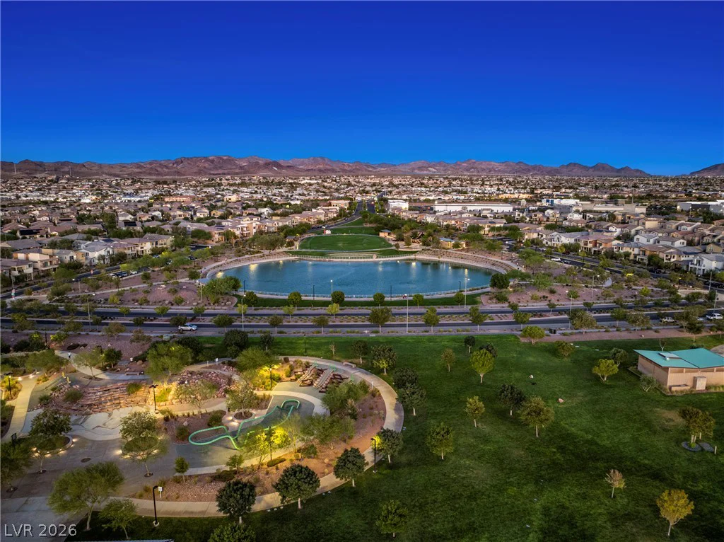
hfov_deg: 71.6
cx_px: 362
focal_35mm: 24
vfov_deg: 56.7
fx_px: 501
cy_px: 271
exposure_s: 1/13
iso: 570
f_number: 2.8
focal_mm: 12.29
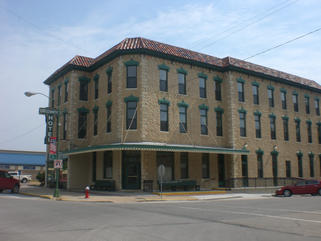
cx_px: 160
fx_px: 352
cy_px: 120
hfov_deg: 49.0
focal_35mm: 38
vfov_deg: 37.7
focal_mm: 6.3
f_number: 4.4
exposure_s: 1/640
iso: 50
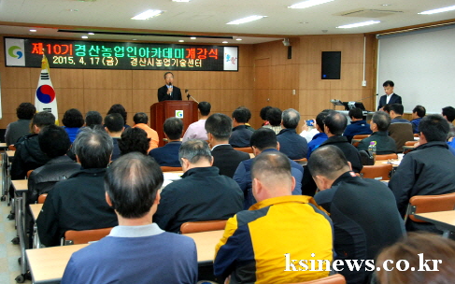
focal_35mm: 44
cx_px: 233
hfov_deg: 45.3
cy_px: 138
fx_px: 545
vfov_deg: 29.2
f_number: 5
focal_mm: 28
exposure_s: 1/60
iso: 1000
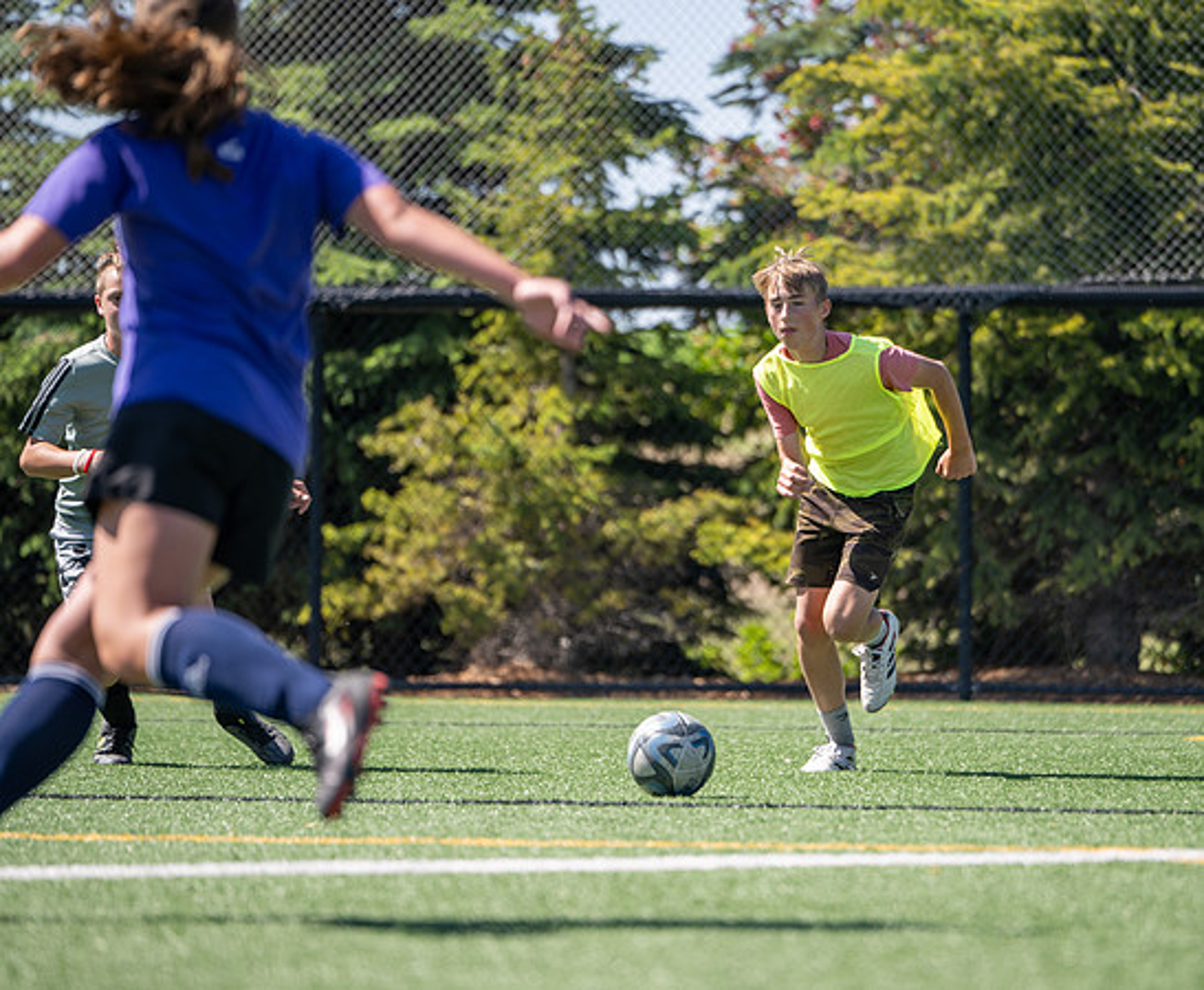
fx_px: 7975
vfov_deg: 7.1
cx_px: 774
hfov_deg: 8.6
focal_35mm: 221
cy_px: 493
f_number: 2.8
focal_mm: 180
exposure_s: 1/800
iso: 40
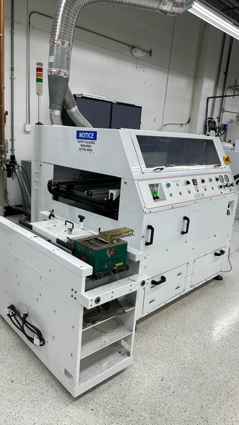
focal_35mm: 27
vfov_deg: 69.9
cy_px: 211
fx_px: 304
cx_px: 98
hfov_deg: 42.7
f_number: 1.78
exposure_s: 1/120
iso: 64
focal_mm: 6.86
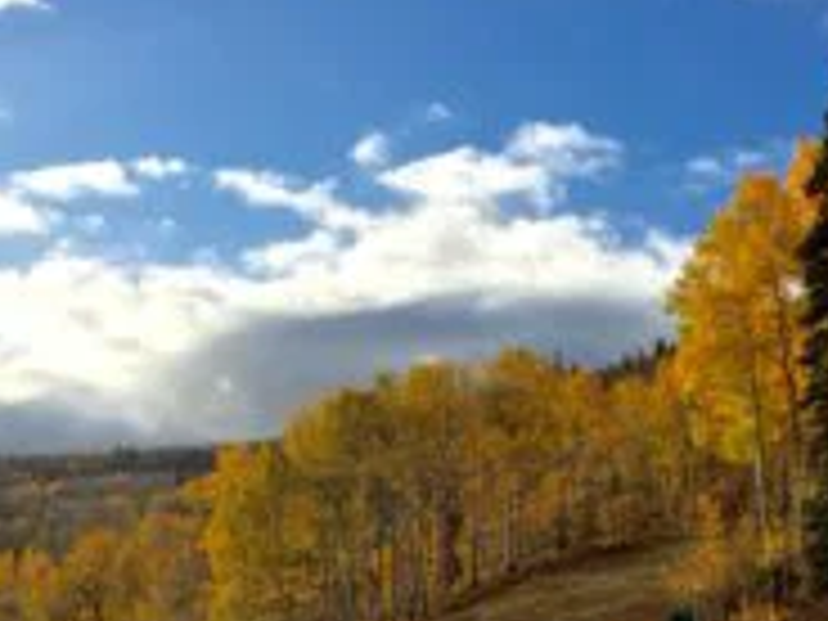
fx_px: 1507
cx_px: 392
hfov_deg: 30.7
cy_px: 648
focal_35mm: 63
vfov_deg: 22.2
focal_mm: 4.15
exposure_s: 1/1883
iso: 32
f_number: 2.2
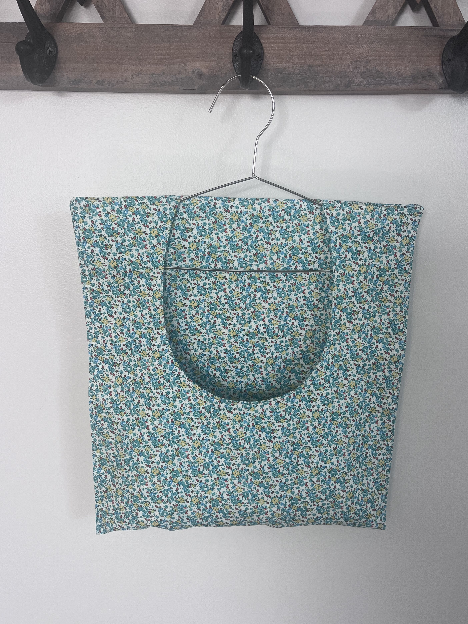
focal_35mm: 28
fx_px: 505
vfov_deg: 63.4
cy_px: 315
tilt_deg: -12.3
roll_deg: -1.2
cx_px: 244
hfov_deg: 49.7
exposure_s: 1/121
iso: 80
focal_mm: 5.1
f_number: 1.6
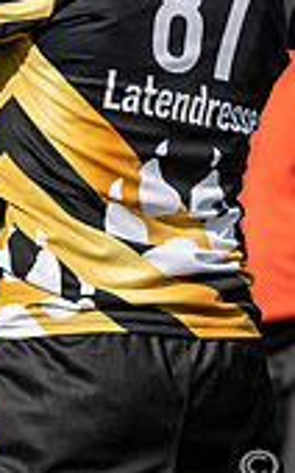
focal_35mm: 1217
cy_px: -171
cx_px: -277
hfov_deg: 1.1
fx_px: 15681
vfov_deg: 1.7
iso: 110
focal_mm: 165
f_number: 4
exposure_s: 1/1250
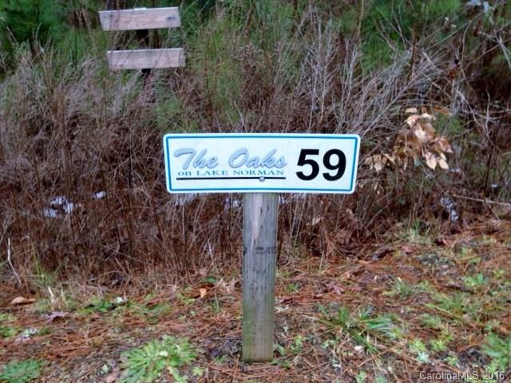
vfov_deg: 42.9
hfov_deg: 55.4
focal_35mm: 33
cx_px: 256
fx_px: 487
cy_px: 192
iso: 50
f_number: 2.4
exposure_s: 1/147
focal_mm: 4.12
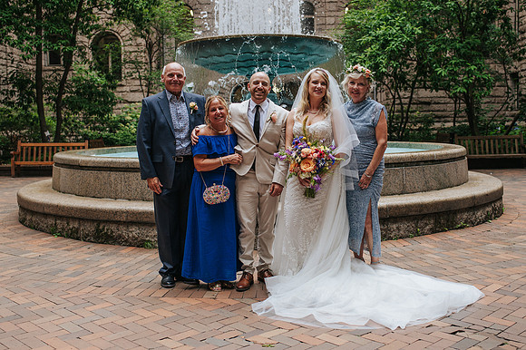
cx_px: 278
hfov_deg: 44.3
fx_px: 646
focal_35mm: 44
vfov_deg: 30.3
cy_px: 177
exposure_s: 1/400
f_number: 3.2
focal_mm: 35
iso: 400
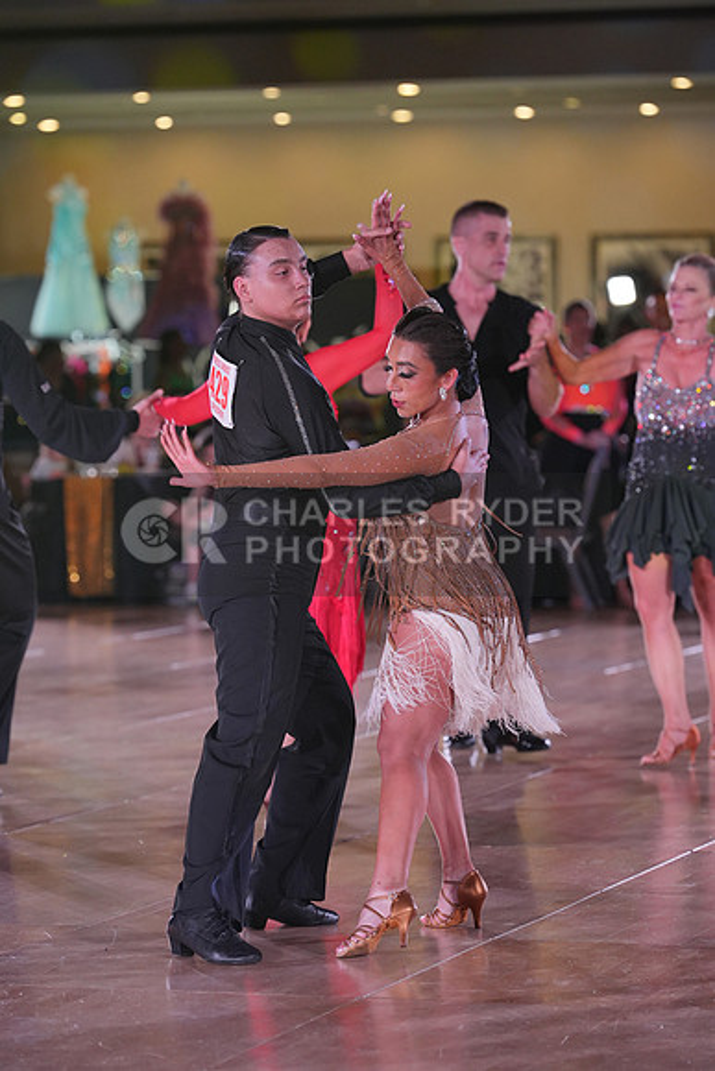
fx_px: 4466
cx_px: 358
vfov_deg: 13.7
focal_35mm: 150
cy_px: 536
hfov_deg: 9.2
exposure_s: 1/400
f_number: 4
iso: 1600
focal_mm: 150
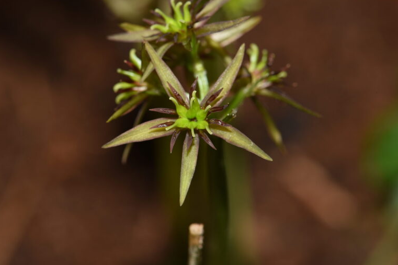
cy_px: 131
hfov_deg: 19.3
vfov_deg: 12.9
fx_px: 1172
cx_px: 198
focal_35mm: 106
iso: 200
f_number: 20
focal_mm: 105
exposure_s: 1/60
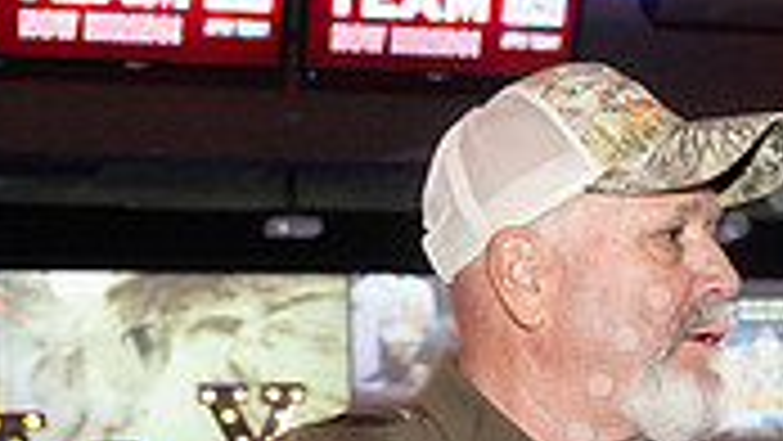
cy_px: 560
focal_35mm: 136
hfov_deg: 15.2
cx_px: 976
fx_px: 2825
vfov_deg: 8.8
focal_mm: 39
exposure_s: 1/100
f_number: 5.6
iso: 1000
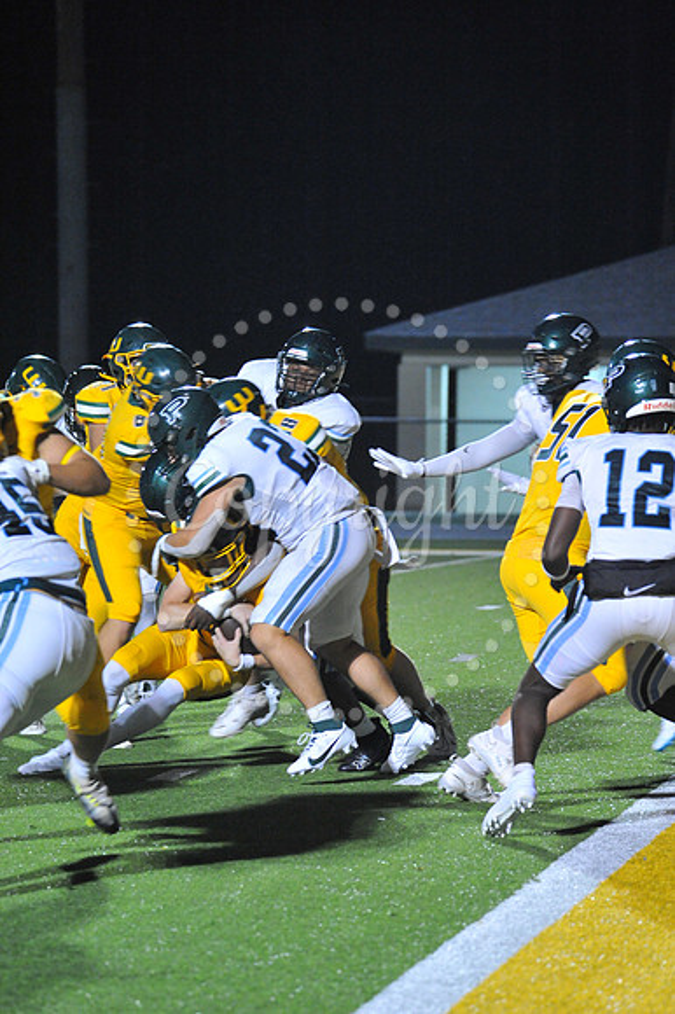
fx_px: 5631
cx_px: 338
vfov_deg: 10.3
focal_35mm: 200
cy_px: 507
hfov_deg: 6.9
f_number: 5.6
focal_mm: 200
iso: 6400
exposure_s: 1/200
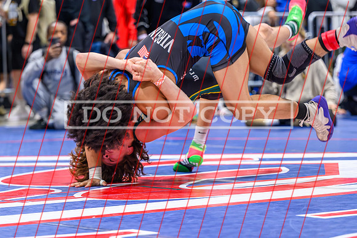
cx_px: 145
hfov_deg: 12.9
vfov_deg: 8.6
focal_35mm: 159
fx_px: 1579
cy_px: 180
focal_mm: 104
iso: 3200
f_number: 2.8
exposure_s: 1/640
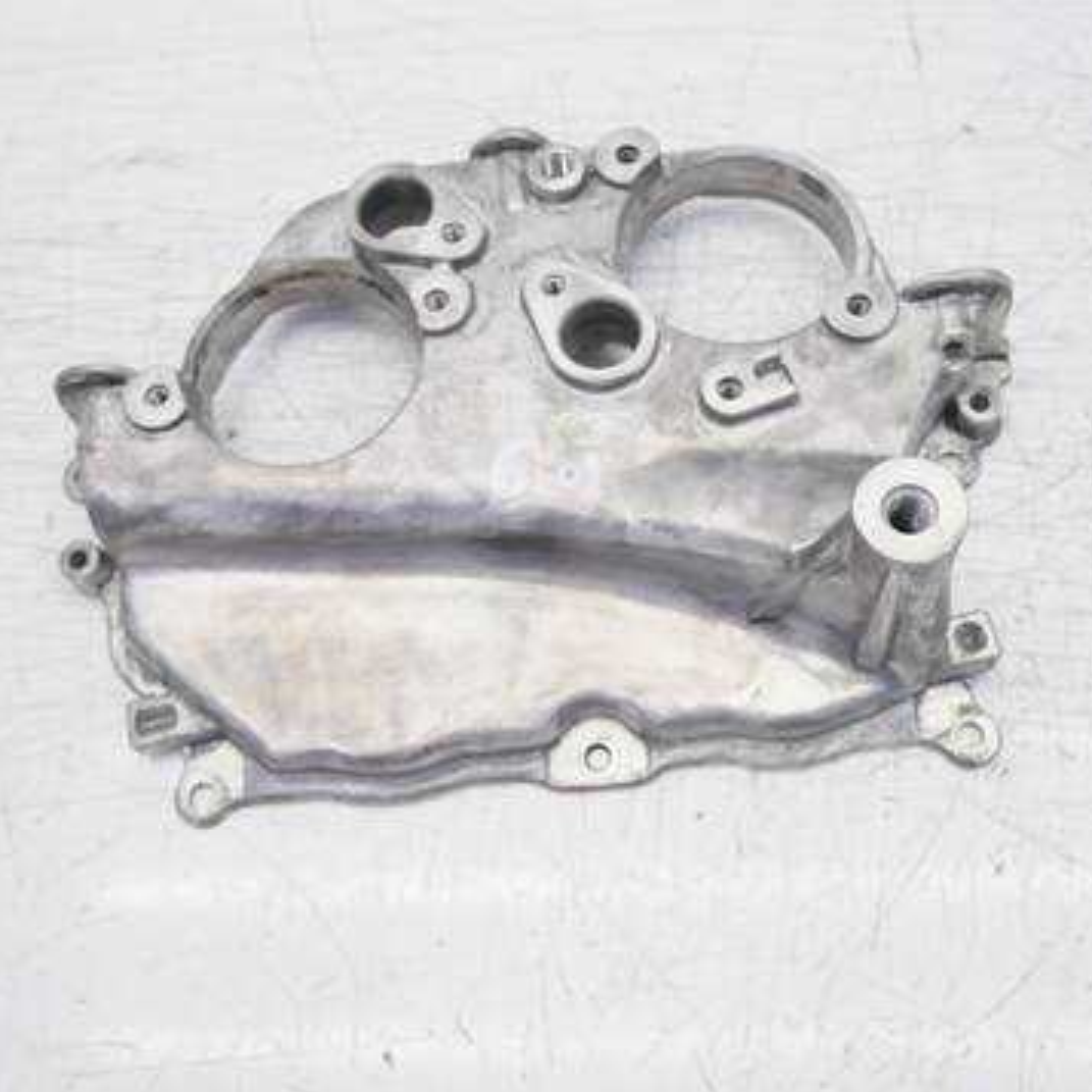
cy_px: 548
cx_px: 551
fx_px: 1356
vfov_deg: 43.9
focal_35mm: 38
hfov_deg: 43.9
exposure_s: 1/100
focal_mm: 16
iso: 200
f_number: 4
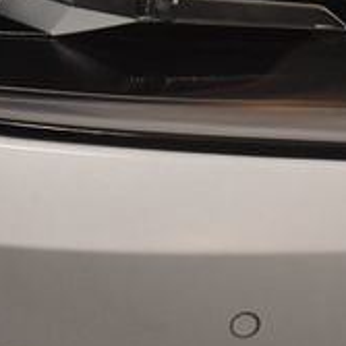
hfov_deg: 13.7
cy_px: 85
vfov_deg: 13.7
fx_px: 1436
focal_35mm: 127
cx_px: 77
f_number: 3.8
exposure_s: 1/125
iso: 800
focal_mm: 26
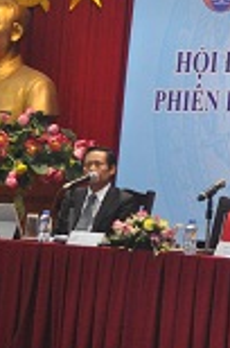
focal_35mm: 156
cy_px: 142
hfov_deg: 8.3
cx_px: 476
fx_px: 1502
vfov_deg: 13.2
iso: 1600
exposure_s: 1/80
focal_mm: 32
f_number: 4.8
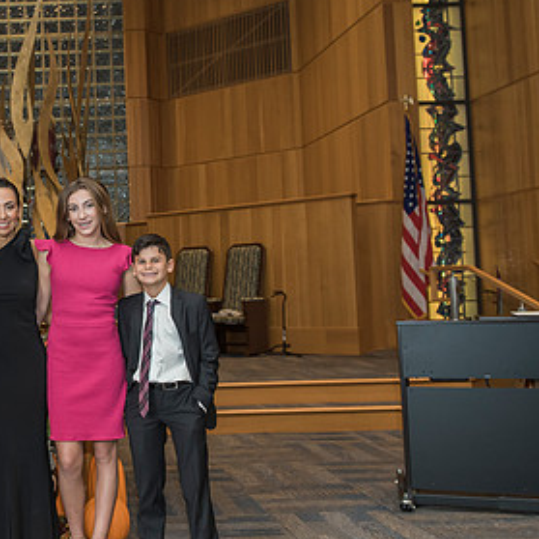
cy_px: 242
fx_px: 863
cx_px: 25
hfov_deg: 32.4
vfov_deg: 34.6
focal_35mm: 49
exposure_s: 1/200
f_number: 3.5
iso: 1000
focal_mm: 27
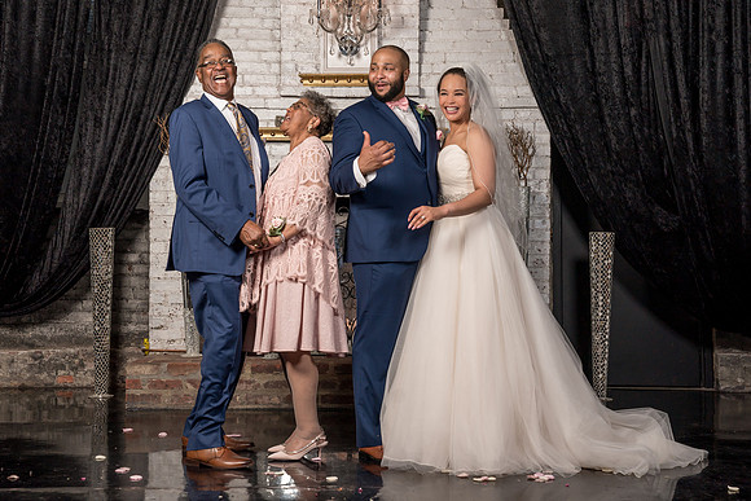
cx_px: 363
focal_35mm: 69
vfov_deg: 19.8
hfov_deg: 29.3
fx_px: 1435
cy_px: 217
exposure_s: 1/200
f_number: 5.6
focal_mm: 59
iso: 200
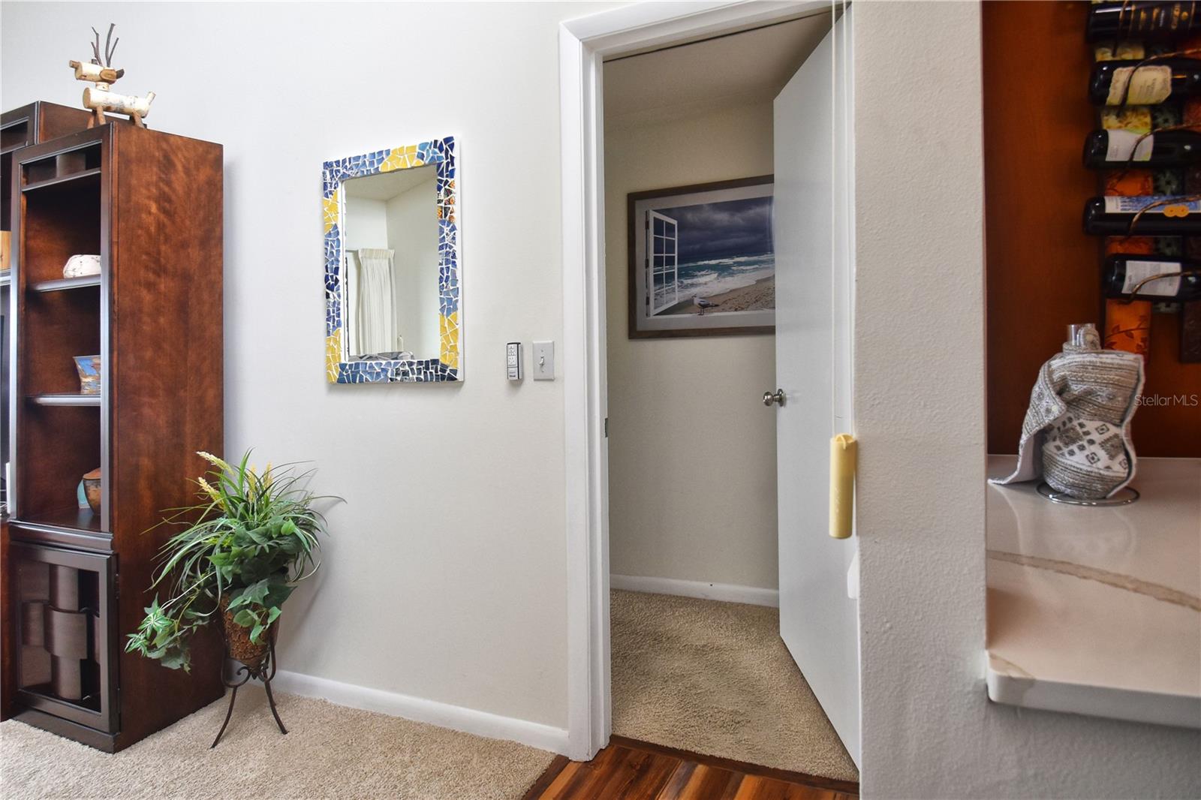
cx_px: 600
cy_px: 400
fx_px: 550
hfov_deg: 95.0
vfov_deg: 72.0
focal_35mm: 16
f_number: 4.5
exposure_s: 1/80
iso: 400
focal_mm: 11
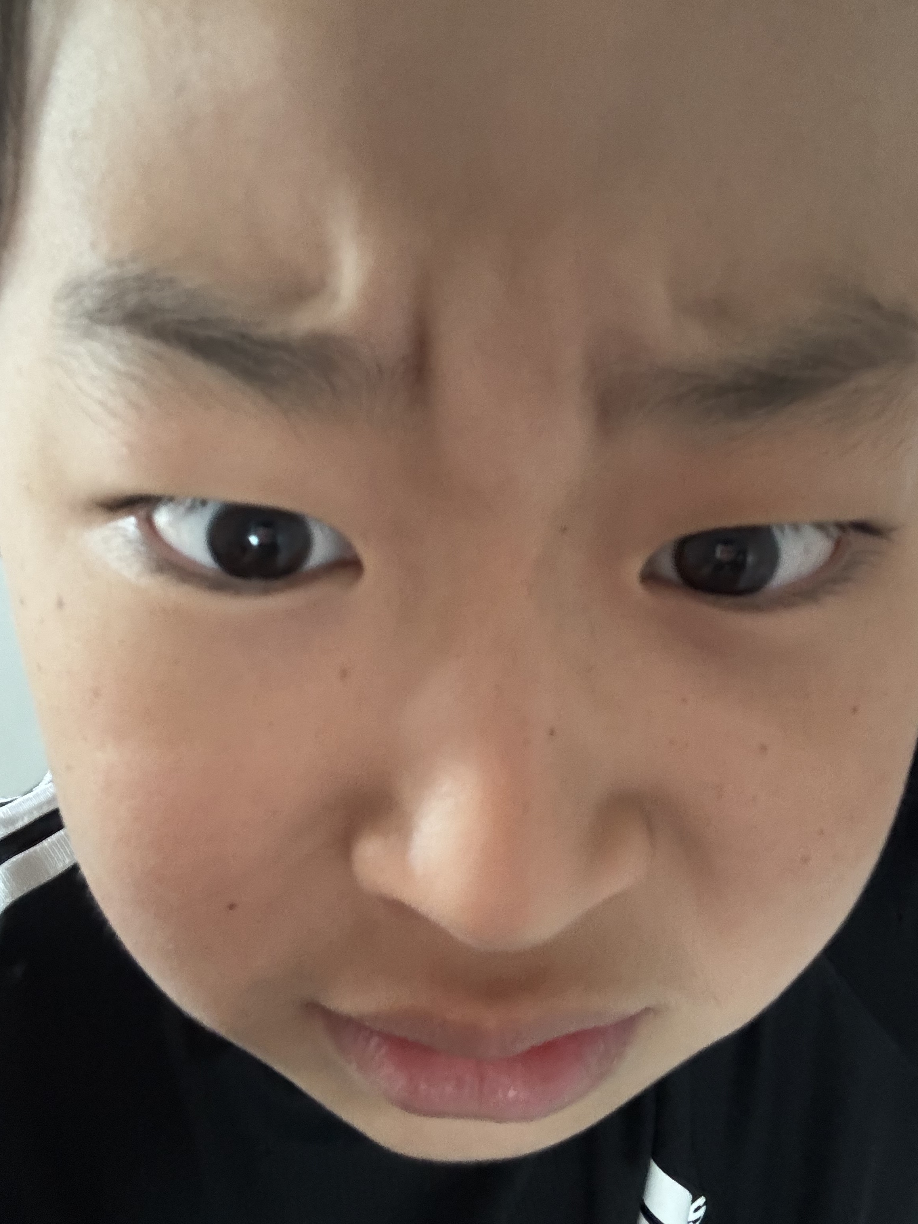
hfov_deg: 46.8
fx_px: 1061
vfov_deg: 60.0
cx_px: 459
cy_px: 612
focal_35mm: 30
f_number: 1.9
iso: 640
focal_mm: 2.69
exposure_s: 1/30
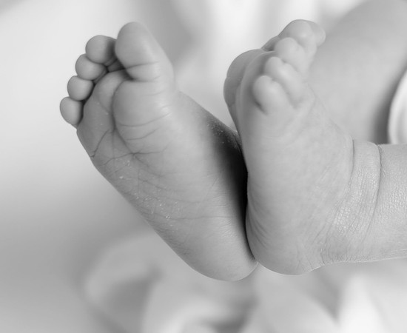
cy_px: 235
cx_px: 342
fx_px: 6492
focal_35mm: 534
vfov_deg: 2.9
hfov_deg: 3.6
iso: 80
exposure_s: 1/200
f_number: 2.8
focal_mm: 200
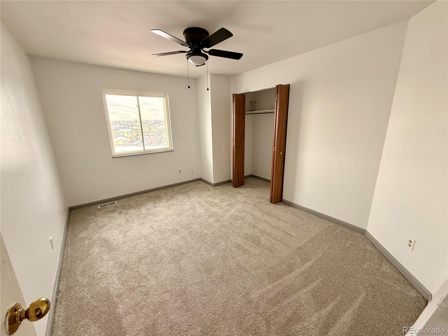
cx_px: 224
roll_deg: +1.3
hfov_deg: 102.1
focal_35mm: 14
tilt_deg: -14.0
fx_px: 181
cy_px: 168
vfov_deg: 85.7
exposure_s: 1/99
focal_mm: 2.22
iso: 200
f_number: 2.2
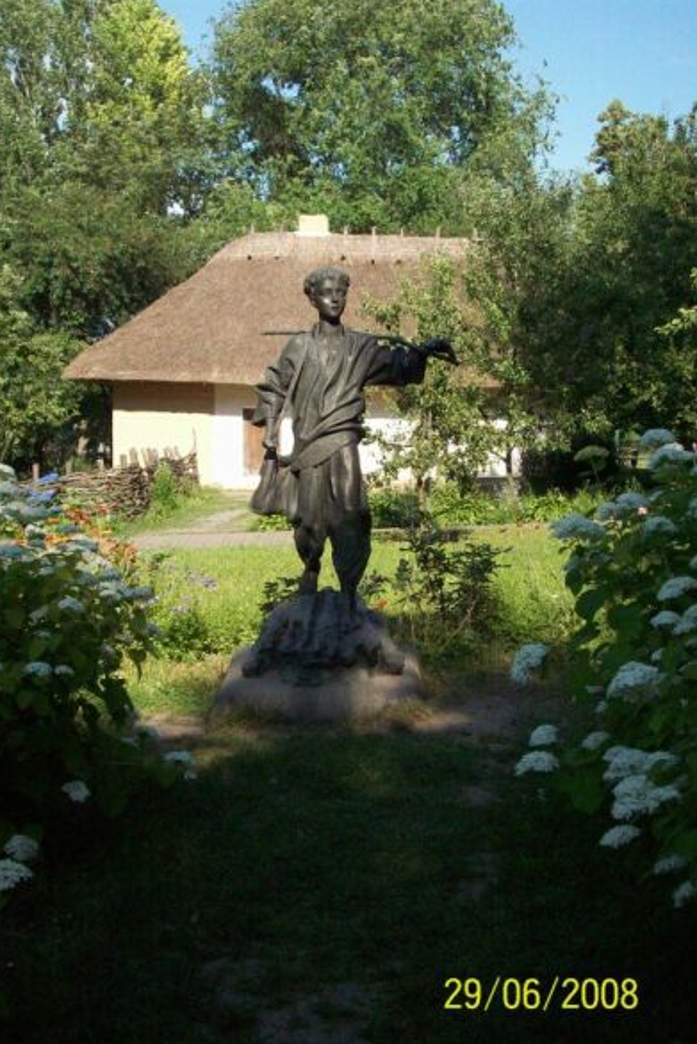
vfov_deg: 40.3
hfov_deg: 27.5
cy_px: 529
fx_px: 1422
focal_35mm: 49
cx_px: 319
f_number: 6.3
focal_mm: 7.6
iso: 200
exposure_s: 1/484
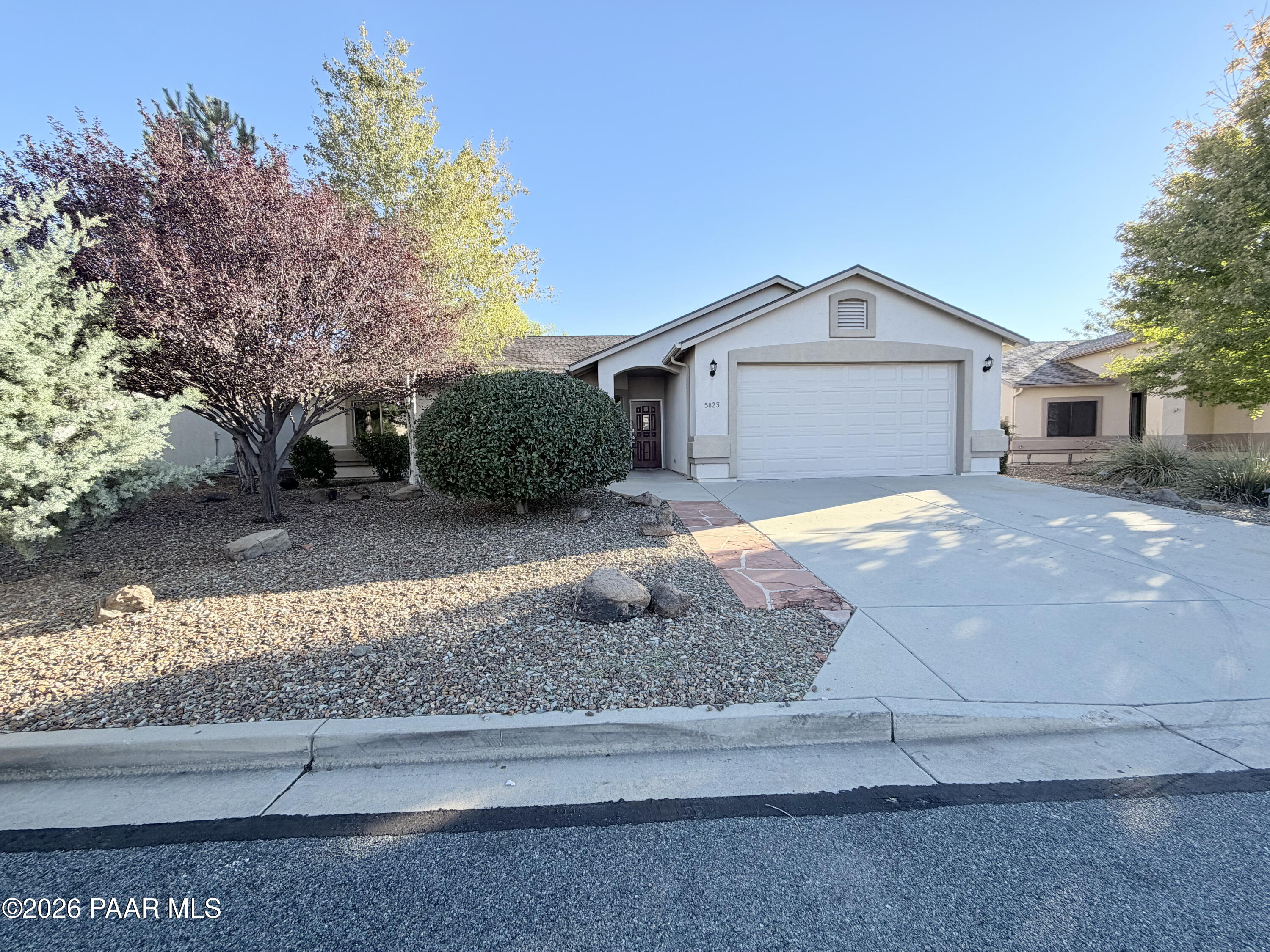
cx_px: 635
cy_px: 476
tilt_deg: -3.0
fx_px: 514
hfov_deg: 102.1
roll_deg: +1.1
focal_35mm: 14
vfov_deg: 85.7
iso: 50
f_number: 2.2
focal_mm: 2.22
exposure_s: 1/502
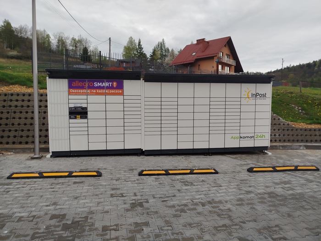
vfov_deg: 56.8
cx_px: 160
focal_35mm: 24
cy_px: 120
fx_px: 223
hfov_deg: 71.6
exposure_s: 1/108
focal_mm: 5.31
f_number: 1.7
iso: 50
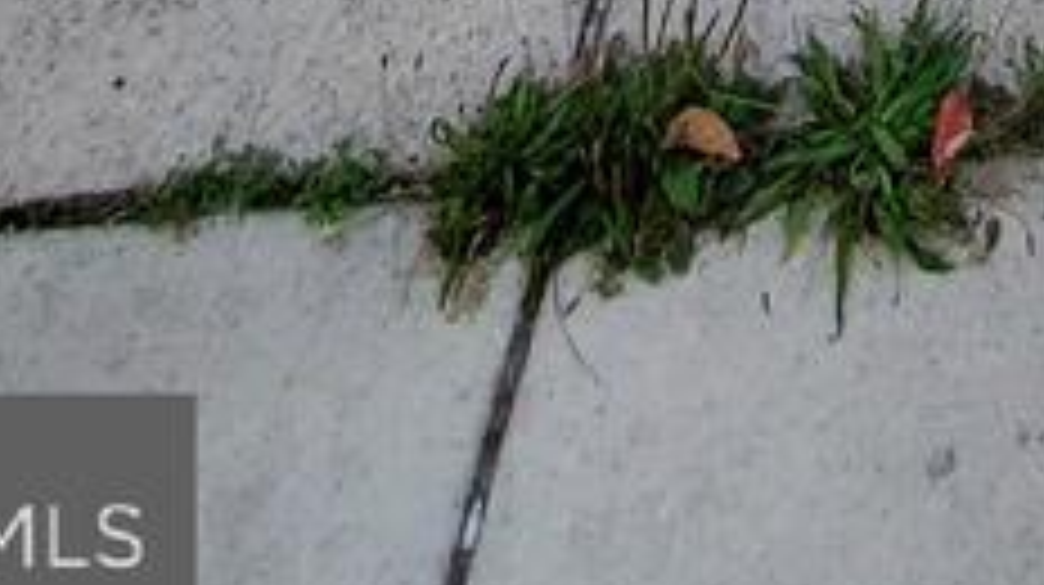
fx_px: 1825
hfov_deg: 28.2
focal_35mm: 66
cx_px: 1228
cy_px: -1778
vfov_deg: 8.1
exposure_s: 1/471
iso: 50
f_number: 2.2
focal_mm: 1.8
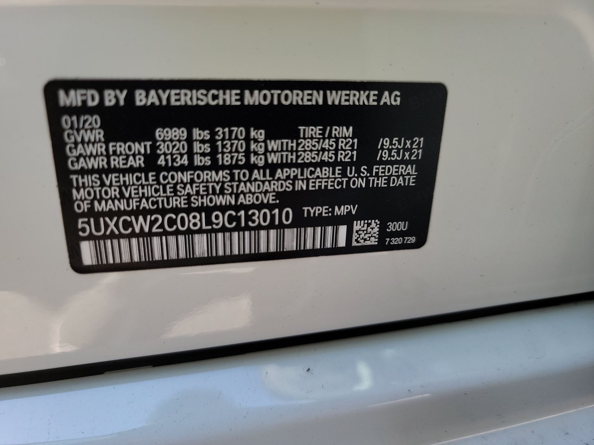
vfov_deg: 56.8
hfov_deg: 71.6
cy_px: 222
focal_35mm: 24
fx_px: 412
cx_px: 297
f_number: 1.8
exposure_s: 1/119
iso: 95
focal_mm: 6.7
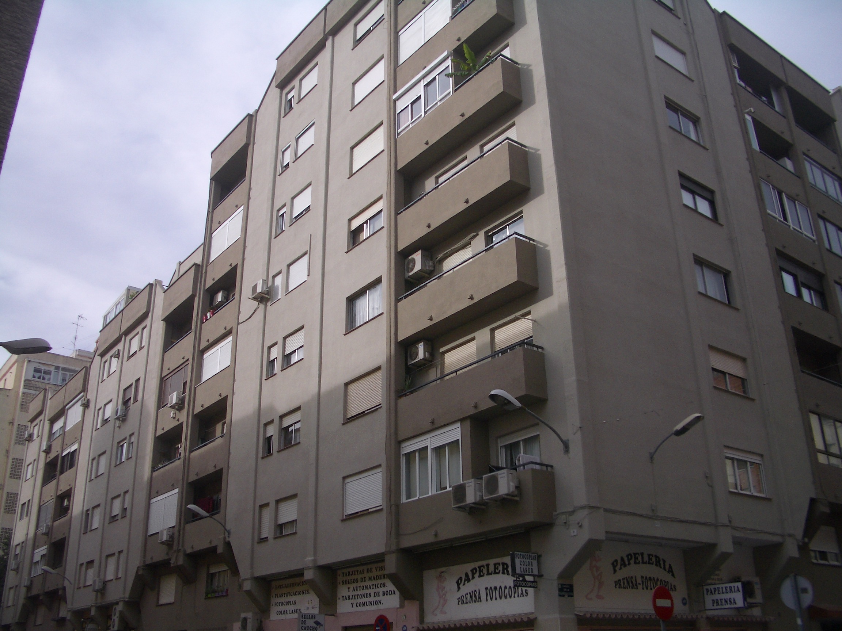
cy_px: 316
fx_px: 851
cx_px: 421
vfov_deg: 40.7
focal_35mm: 35
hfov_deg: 52.6
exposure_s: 1/400
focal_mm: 5.8
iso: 50
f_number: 4.3
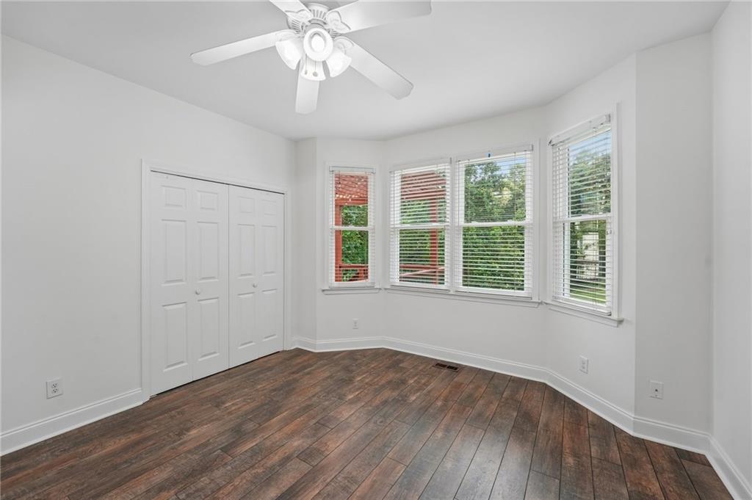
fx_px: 292
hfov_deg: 104.3
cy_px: 250
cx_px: 376
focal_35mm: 14
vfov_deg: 81.1
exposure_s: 1/20
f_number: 8
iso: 320
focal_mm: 14
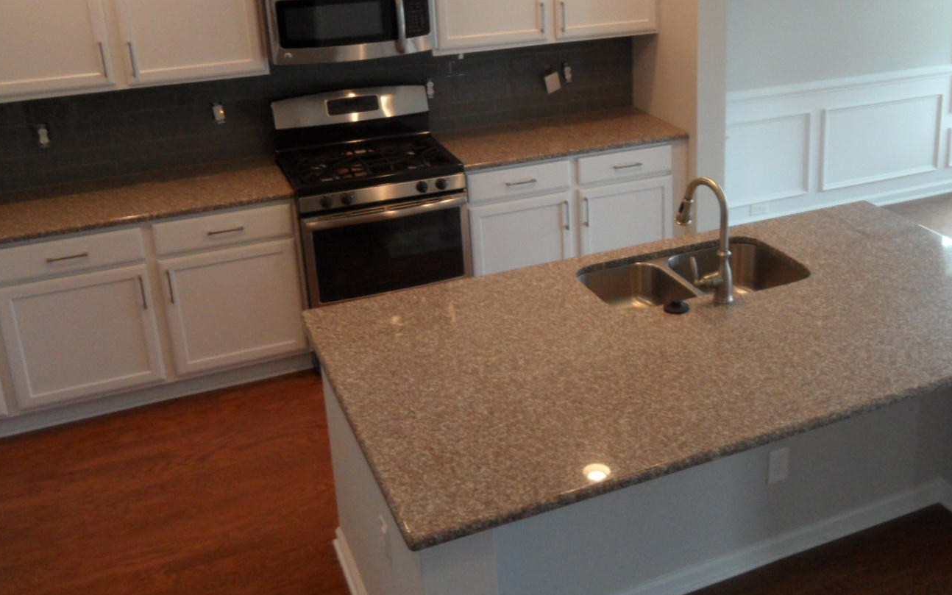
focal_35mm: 39
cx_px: 639
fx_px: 1012
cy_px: 193
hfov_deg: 49.5
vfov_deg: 32.5
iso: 200
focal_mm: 4.1
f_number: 2.9
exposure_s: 1/30
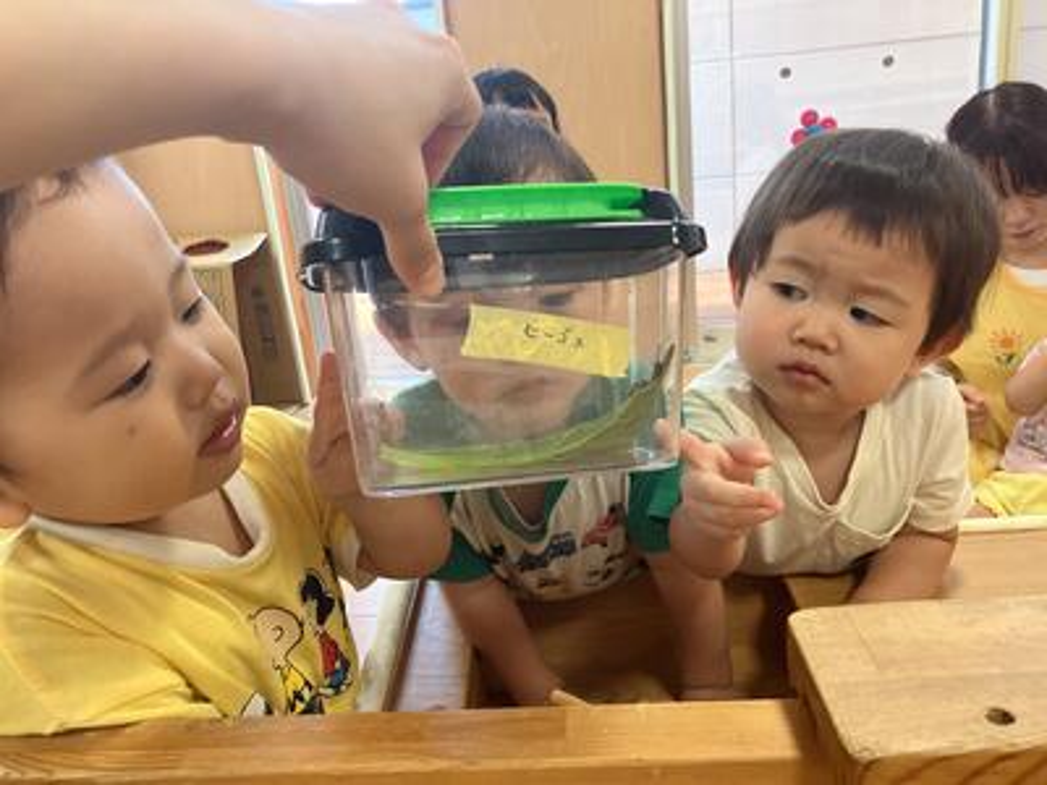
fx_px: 847
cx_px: 524
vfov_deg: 49.7
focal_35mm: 28
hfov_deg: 63.4
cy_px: 392
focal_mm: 3.99
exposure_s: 1/106
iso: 80
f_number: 1.8
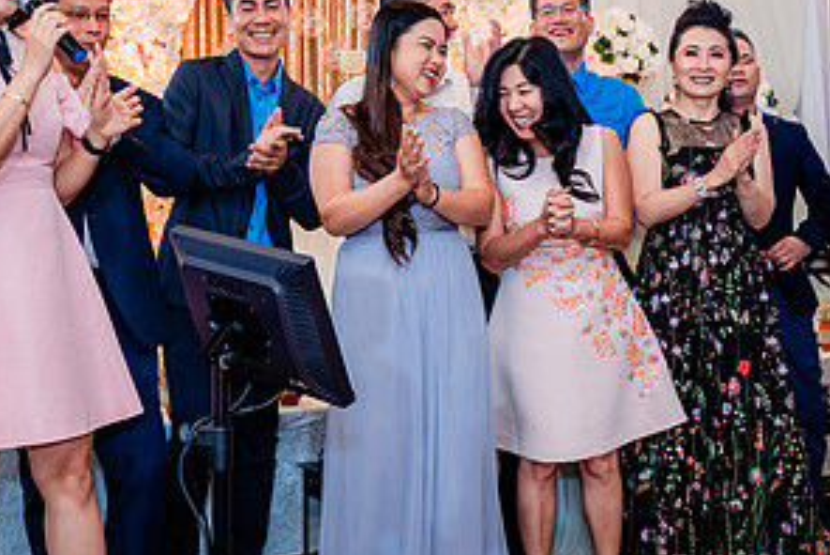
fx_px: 1269
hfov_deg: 36.2
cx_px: 442
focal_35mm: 55
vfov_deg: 24.5
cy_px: 168
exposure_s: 1/160
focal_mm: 28
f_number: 3.5
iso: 640
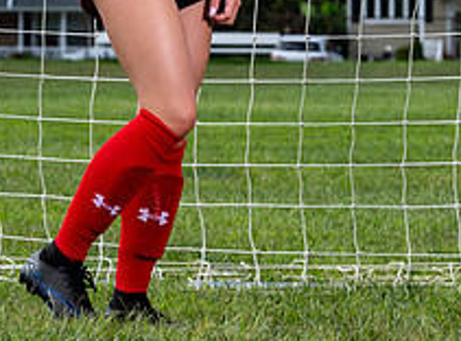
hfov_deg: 6.3
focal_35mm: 316
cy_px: -134
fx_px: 4187
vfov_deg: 4.6
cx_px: 276
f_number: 6.3
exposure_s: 1/400
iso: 160
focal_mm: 79
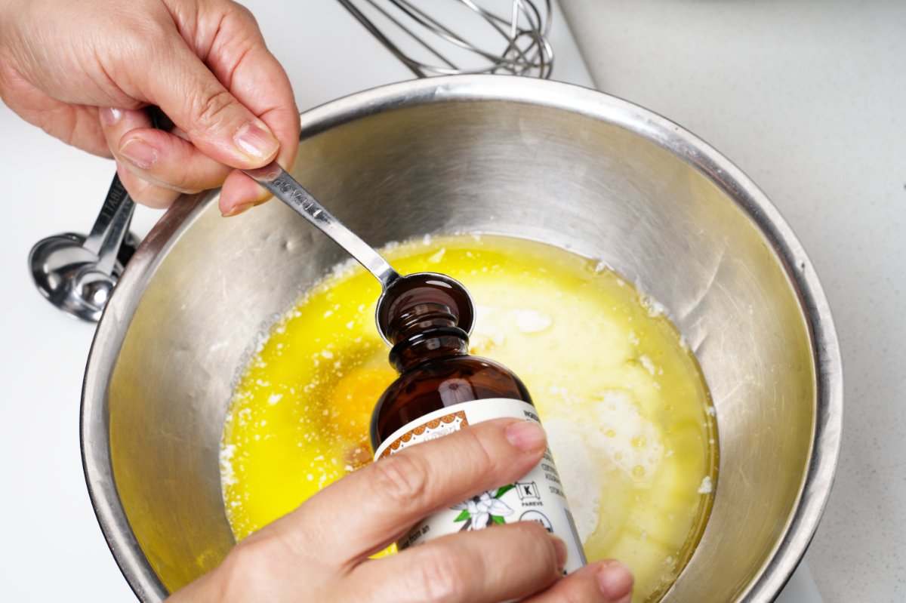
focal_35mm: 60
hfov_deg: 33.4
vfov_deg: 22.6
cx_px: 453
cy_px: 302
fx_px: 1509
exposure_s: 1/160
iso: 200
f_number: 11
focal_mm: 60
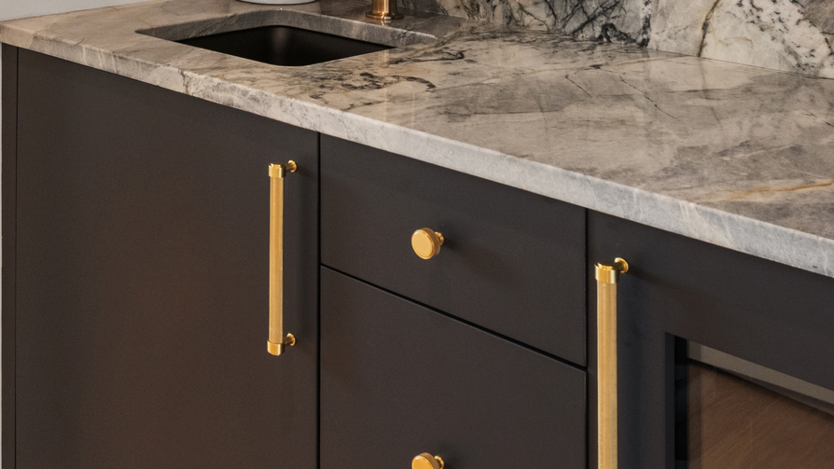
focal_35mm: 54
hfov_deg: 36.5
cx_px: 110
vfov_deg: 19.8
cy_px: -192
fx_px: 1194
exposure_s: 1/1.25
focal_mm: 15
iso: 250
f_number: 11
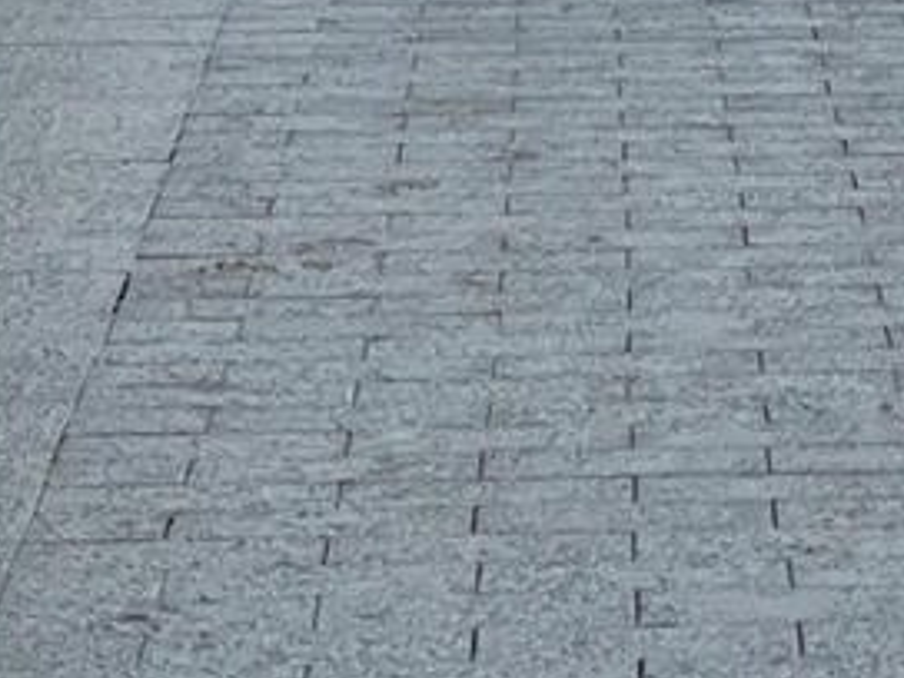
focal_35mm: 275
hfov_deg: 7.0
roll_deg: +1.4
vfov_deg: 5.2
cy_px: -1070
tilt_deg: +0.3
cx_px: 1765
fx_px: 7182
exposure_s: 1/705
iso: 32
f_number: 2
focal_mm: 6
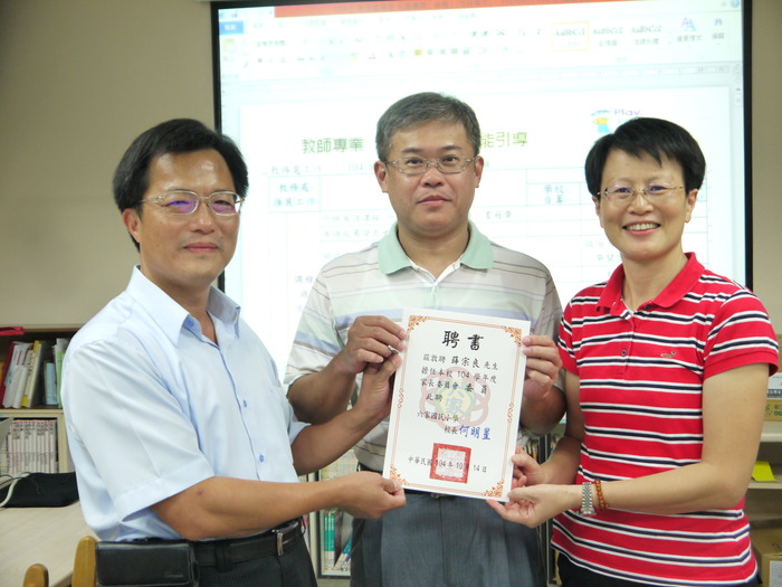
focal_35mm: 46
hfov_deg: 41.2
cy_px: 294
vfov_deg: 31.5
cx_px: 391
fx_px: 1039
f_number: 4.4
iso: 640
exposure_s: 1/60
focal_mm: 23
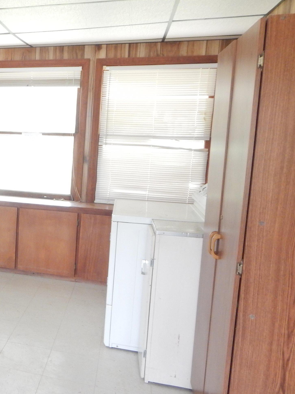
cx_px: -10
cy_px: 195
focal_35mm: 35
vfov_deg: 52.6
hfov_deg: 36.0
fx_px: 398
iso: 360
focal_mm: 4
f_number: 3
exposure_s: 1/30
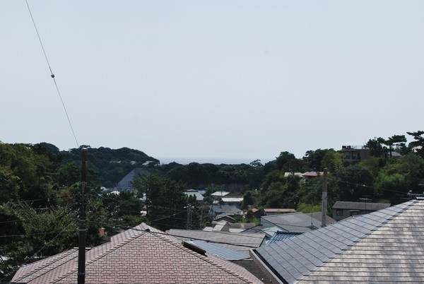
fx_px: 973
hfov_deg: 24.6
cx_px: 212
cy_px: 142
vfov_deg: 16.6
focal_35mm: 82
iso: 100
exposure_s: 1/320
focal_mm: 55
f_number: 9
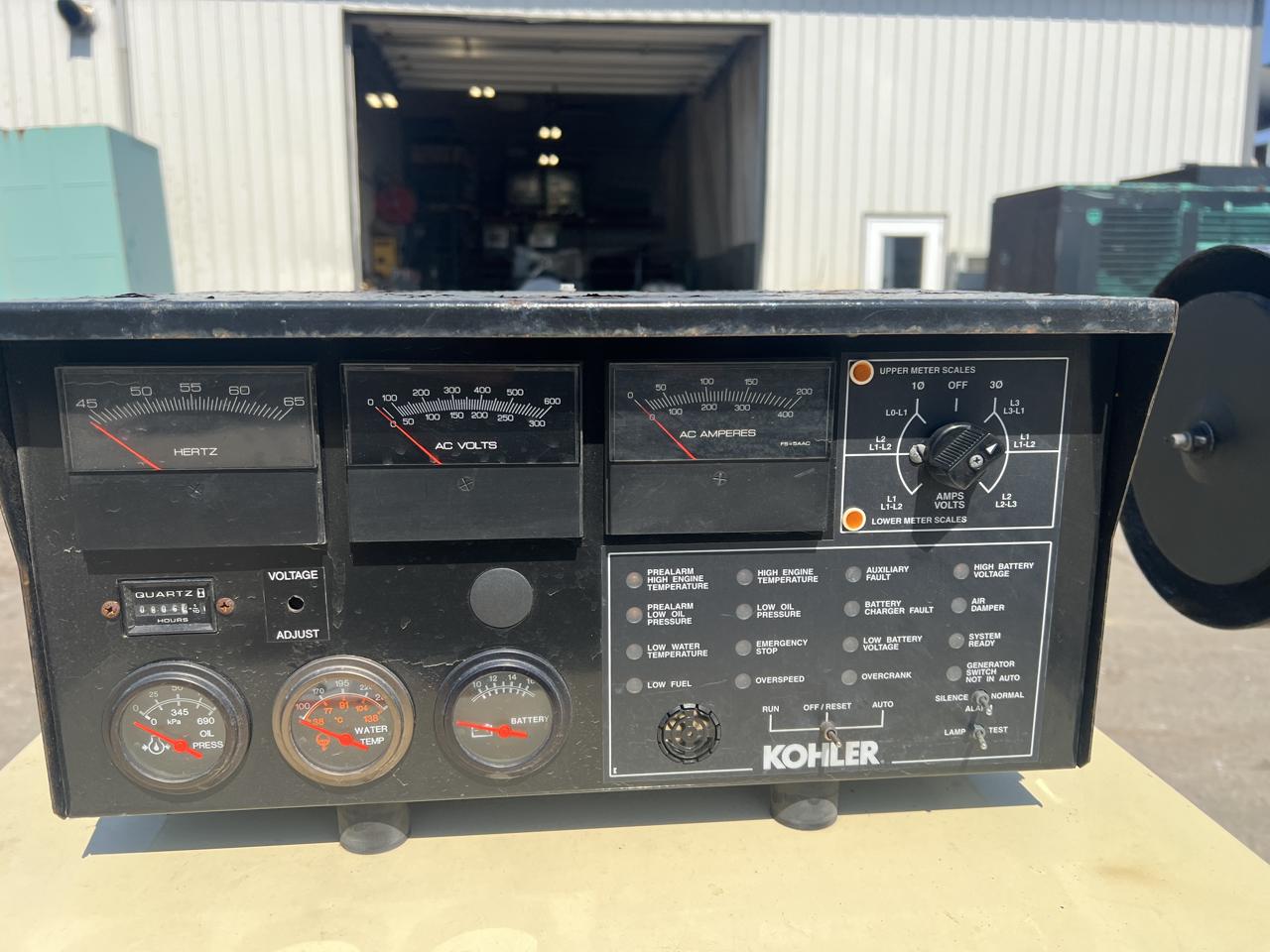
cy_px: 476
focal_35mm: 26
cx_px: 635
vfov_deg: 53.1
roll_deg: +0.9
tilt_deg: -9.7
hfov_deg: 67.3
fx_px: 954
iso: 50
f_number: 1.5
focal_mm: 5.7
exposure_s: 1/3257
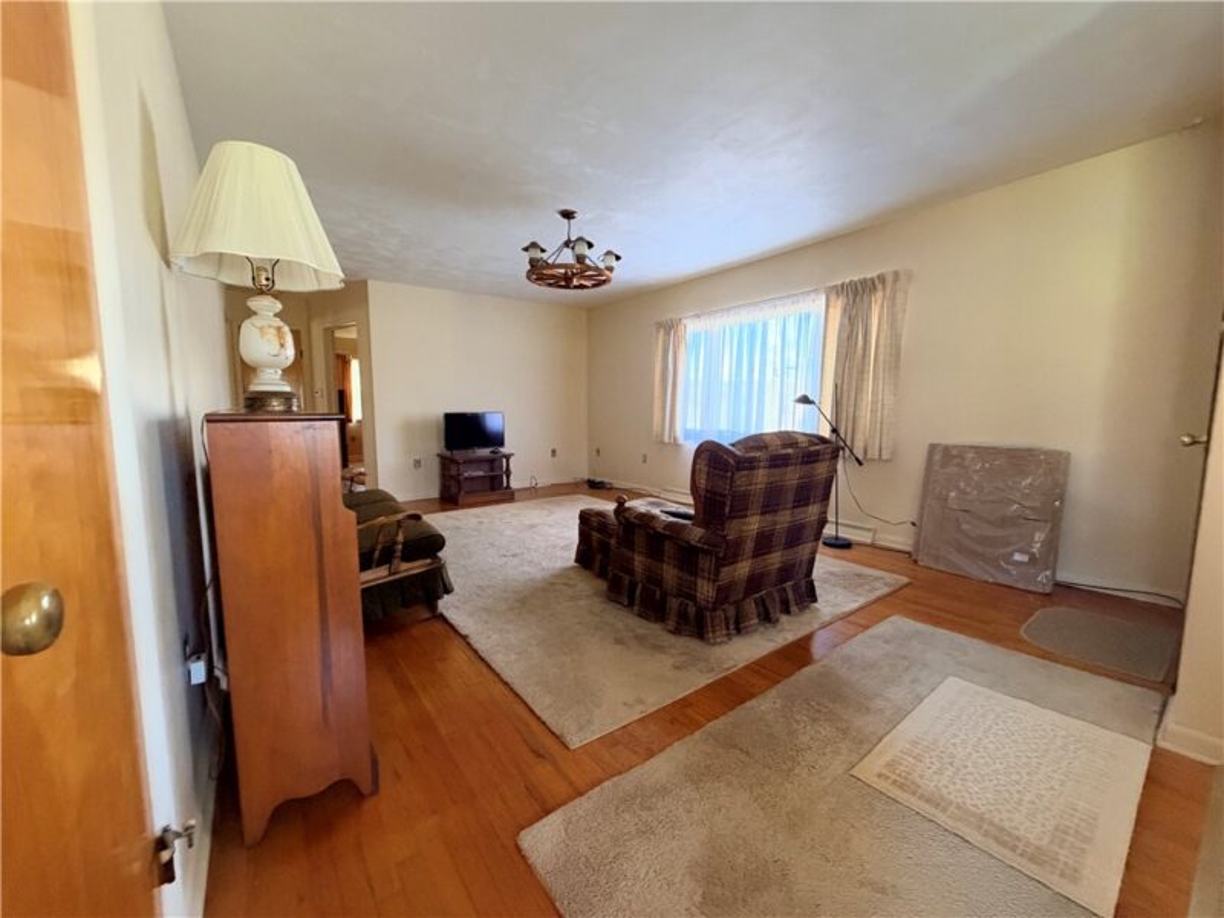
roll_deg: +0.4
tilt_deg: -6.0
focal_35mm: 14
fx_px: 495
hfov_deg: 102.1
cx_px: 612
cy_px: 459
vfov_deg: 85.7
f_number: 2.2
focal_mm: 2.22
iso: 640
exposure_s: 1/60
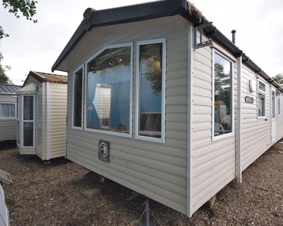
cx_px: 176
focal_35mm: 20
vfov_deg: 69.2
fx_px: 164
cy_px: 109
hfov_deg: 80.1
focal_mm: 11
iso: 200
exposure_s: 1/100
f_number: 5
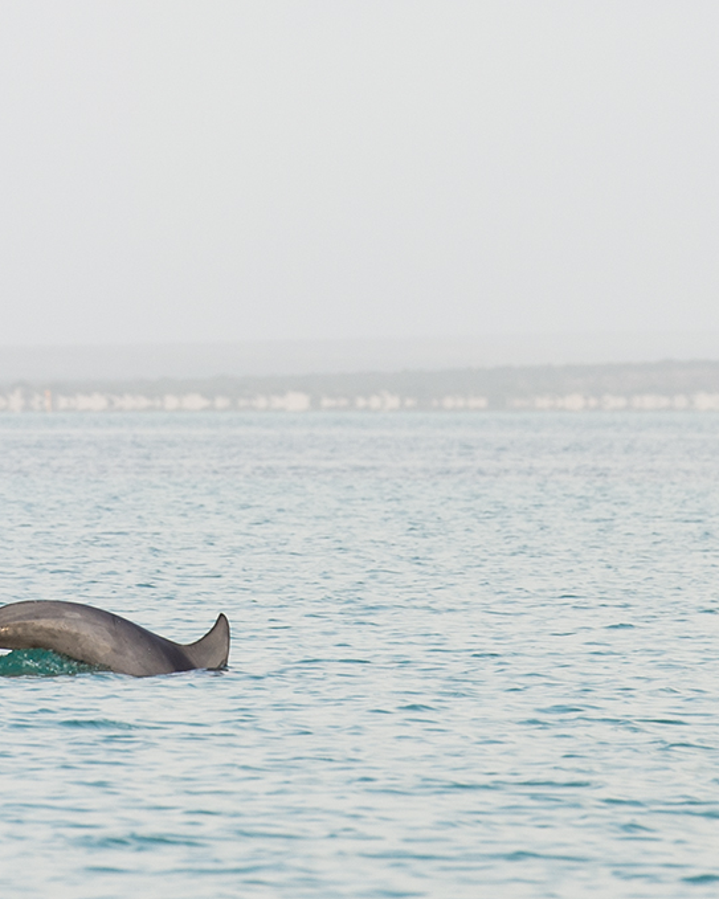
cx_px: 75
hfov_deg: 5.5
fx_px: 7529
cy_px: 448
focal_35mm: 283
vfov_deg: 6.8
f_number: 8
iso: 320
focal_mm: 200
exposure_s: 1/200
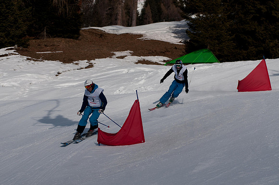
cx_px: 140
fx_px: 1068
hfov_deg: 14.9
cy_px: 92
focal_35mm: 138
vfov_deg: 9.9
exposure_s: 1/2000
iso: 200
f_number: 4
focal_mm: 92
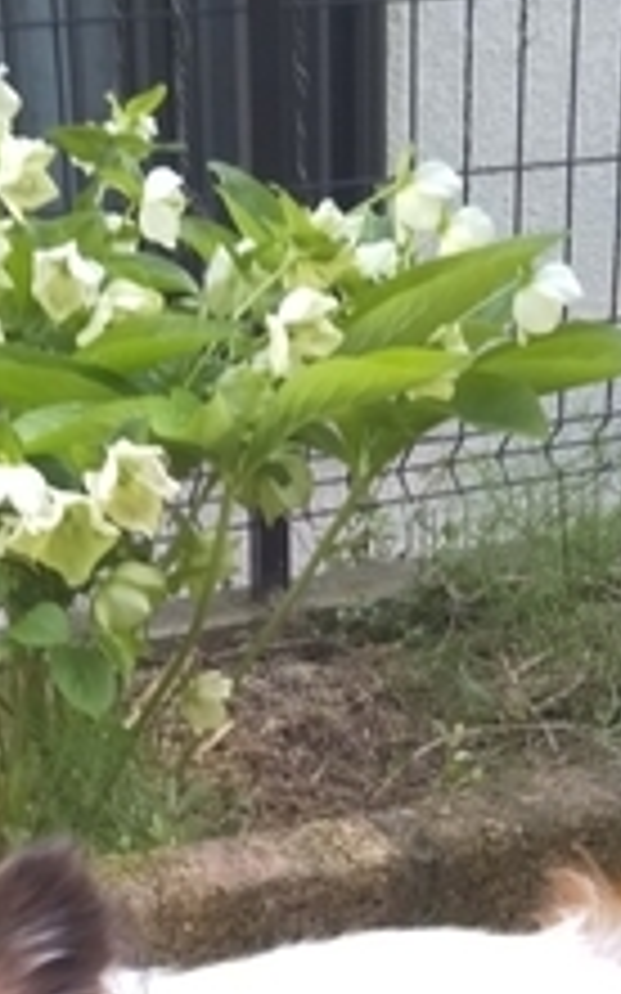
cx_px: 115
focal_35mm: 72
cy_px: 927
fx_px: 1951
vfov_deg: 27.4
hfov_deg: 17.9
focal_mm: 4
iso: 100
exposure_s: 1/60
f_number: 2.2
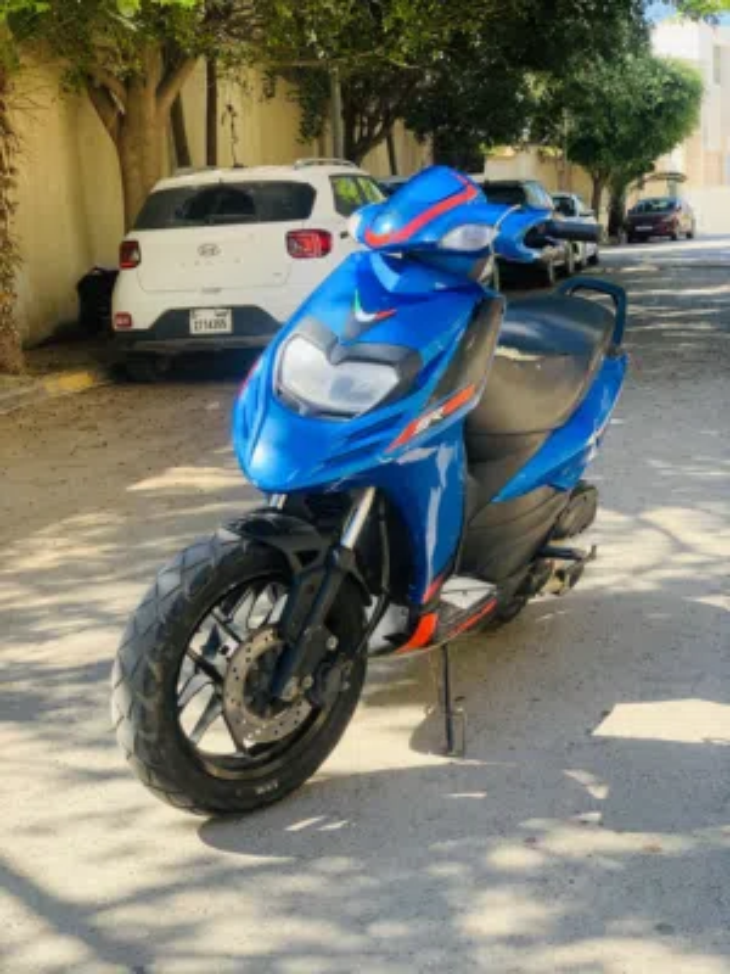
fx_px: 1462
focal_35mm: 52
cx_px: 365
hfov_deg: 28.0
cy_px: 487
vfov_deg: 36.8
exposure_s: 1/143
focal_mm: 6
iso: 16
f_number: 2.4
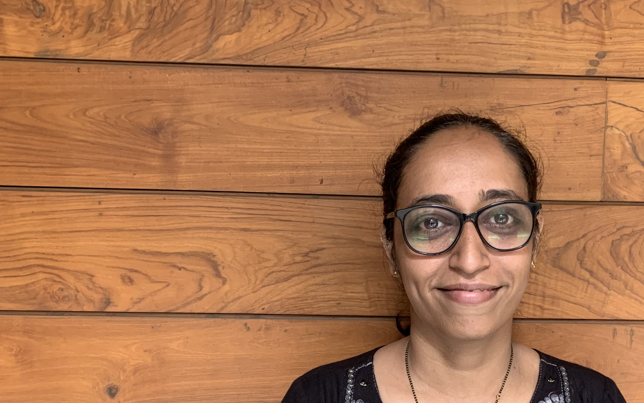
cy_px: 346
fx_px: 807
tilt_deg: -7.9
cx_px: 445
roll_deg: -0.9
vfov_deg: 27.2
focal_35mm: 46
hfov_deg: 42.7
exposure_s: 1/60
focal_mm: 4.25
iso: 200
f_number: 1.8
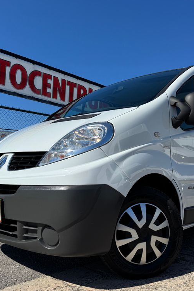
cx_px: 122
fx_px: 275
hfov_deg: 38.6
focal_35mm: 34
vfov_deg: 55.8
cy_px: 146
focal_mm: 6.76
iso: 80
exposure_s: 1/5814
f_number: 1.78
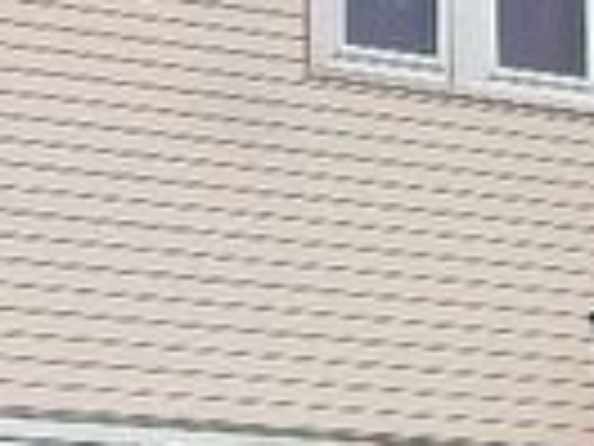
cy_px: 428
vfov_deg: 10.2
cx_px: 410
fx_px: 2488
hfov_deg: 13.6
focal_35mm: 145
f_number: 2.7
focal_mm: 5.5
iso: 80
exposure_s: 1/1500
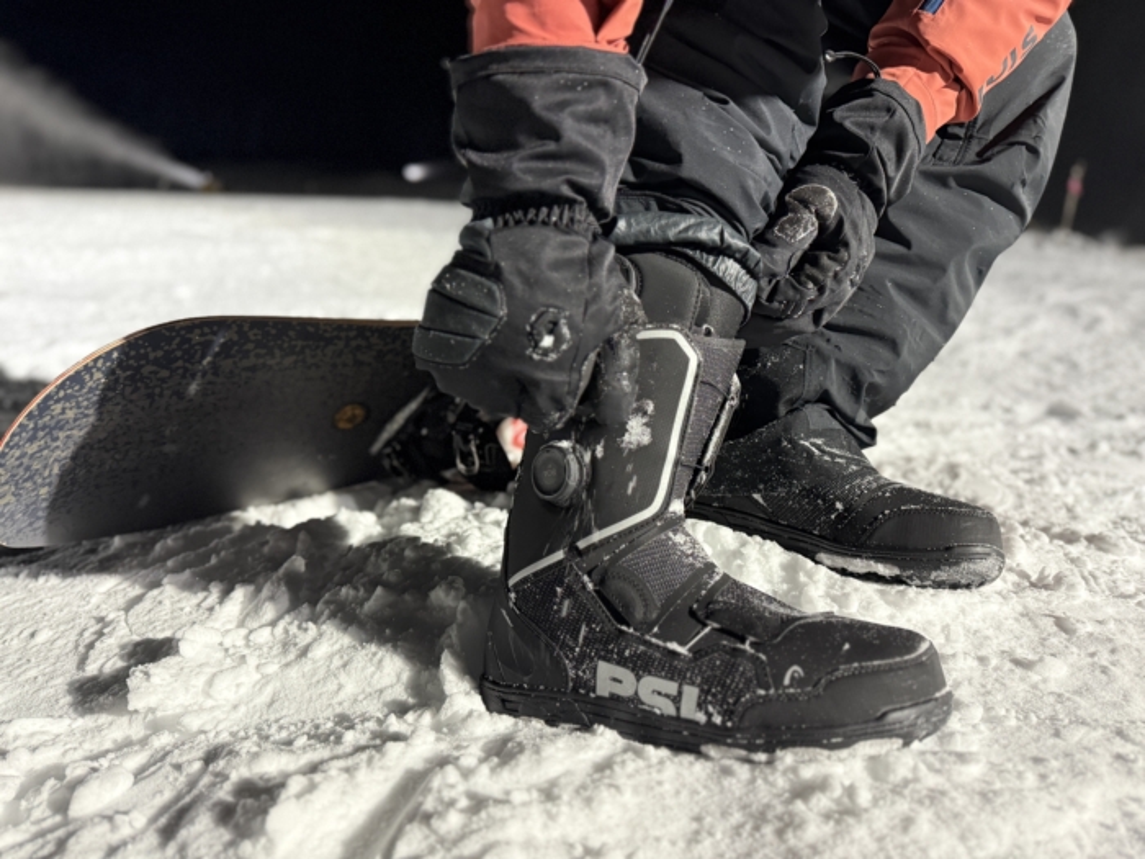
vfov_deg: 56.8
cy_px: 430
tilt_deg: +0.5
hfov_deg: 71.6
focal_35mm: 24
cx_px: 572
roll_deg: -10.1
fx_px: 794
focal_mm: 6.76
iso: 500
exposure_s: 1/60
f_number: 1.78
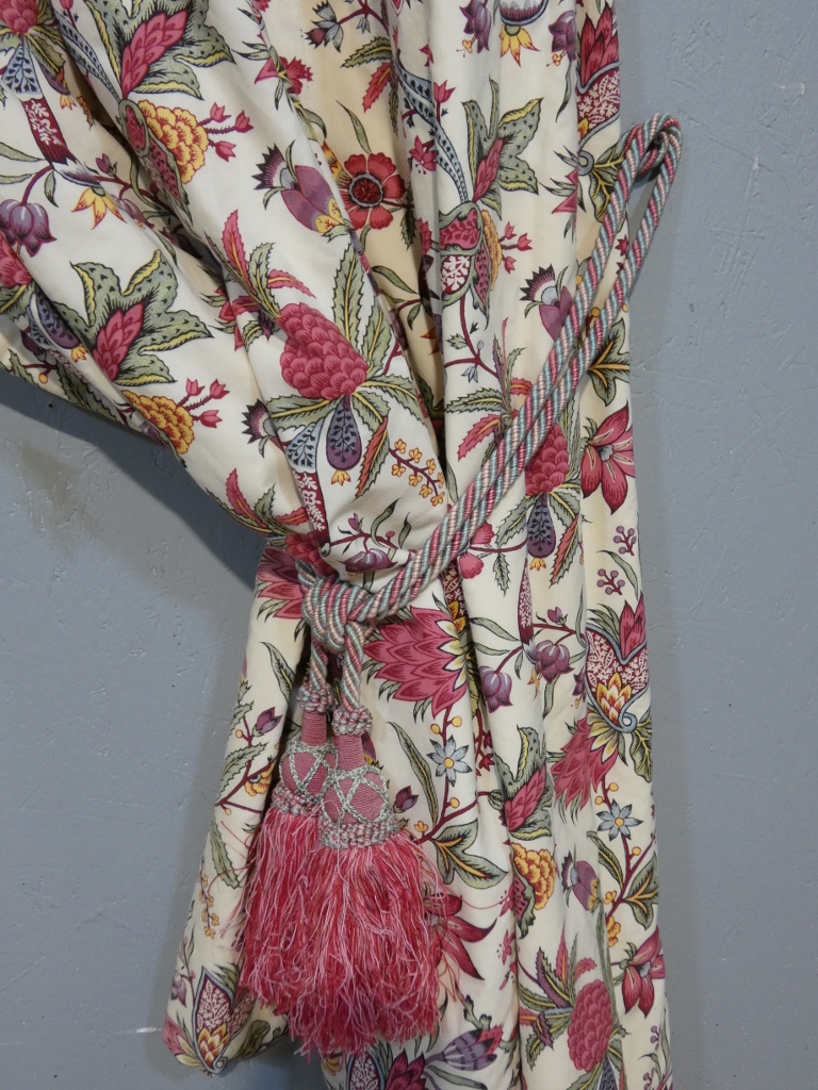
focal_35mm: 35
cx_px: 409
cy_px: 545
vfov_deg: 52.6
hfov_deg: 40.7
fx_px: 1103
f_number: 3.4
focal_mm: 6.2
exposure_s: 1/80
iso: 400
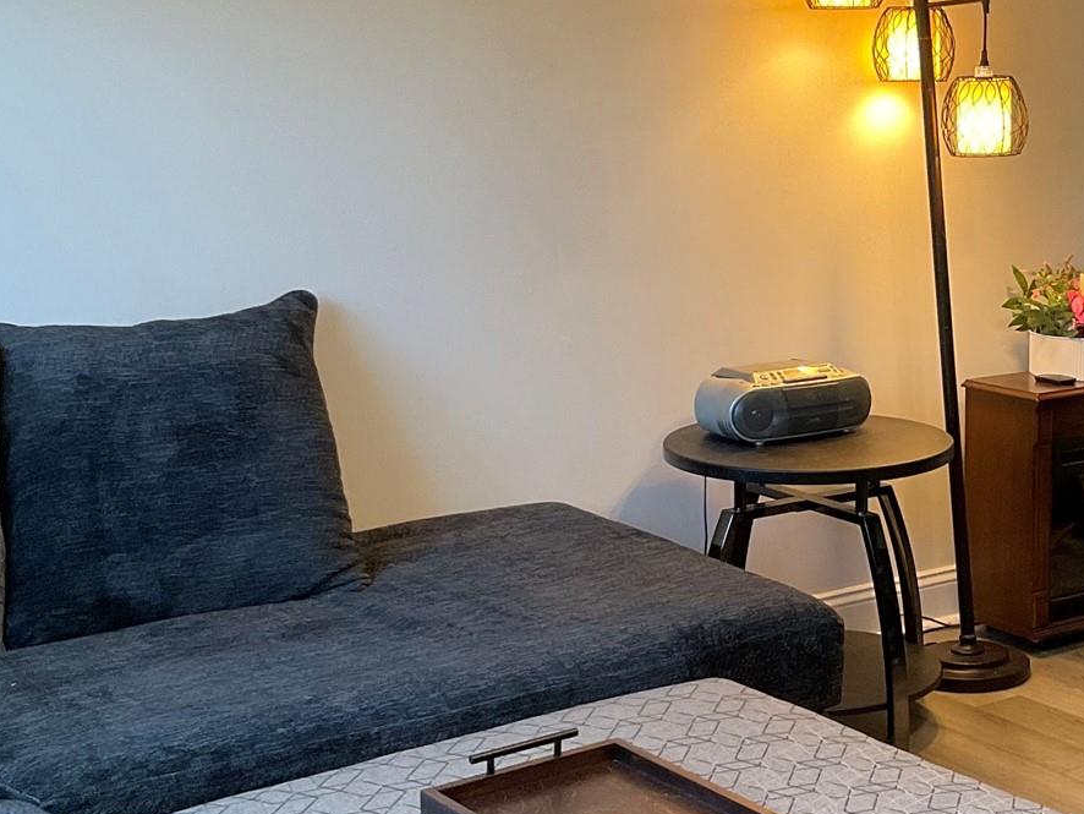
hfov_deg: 28.3
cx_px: 876
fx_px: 2099
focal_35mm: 67
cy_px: 390
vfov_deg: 21.9
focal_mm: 3
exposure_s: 1/60
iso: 100
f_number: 1.8
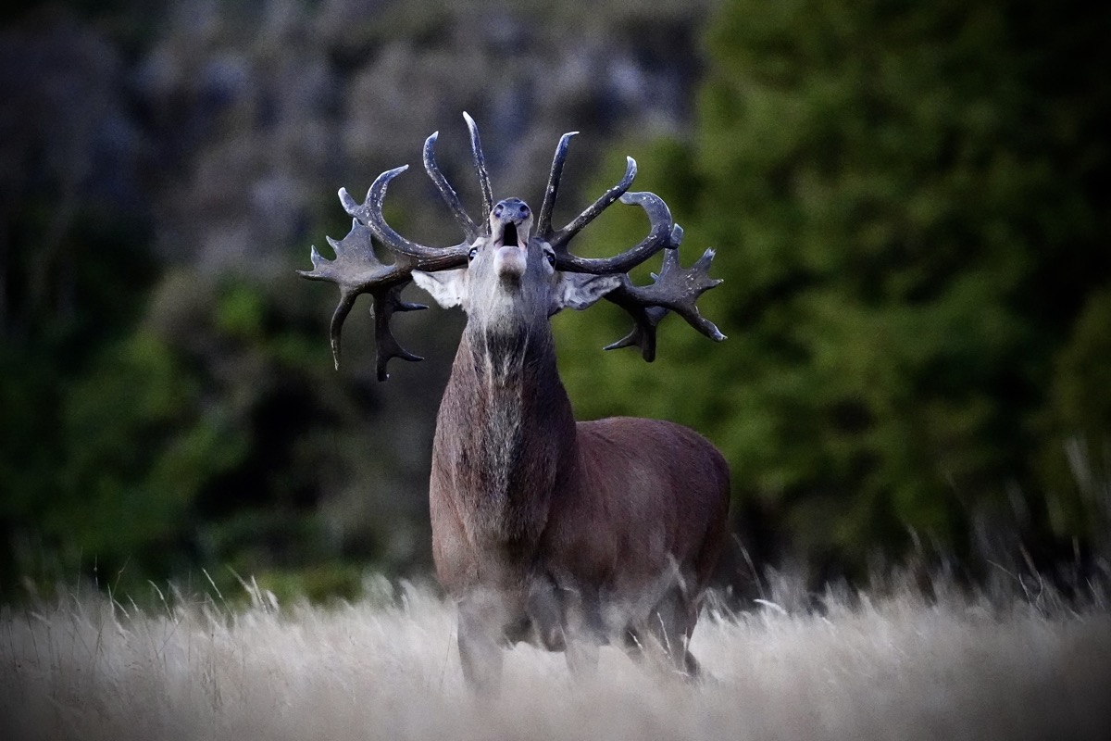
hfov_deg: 3.7
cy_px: 370
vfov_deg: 2.4
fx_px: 17343
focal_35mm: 562
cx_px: 556
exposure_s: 1/500
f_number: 5.6
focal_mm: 562
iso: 20000
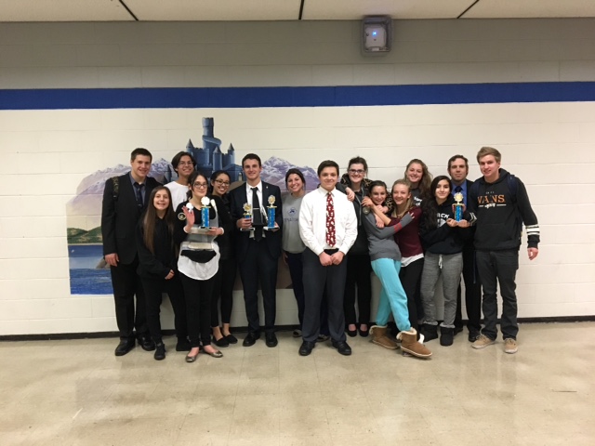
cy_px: 223
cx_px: 298
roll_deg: +1.3
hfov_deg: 61.7
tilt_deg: -4.6
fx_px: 498
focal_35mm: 29
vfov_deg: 48.2
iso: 200
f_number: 2.2
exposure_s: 1/20
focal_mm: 4.15
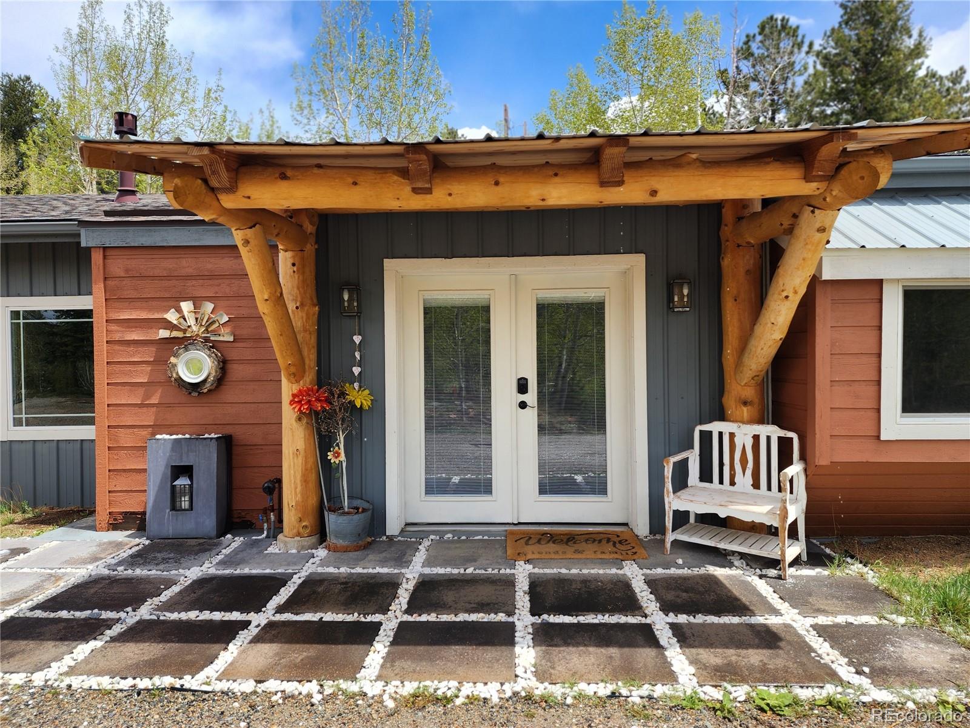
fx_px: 644
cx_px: 485
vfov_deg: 58.9
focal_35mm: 23
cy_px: 364
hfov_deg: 73.9
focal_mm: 6.4
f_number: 1.8
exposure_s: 1/771
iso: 12
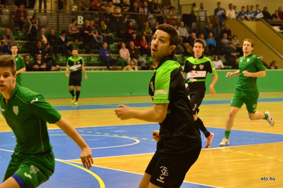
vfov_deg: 13.0
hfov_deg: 19.5
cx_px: 142
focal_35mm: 105
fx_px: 824
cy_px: 94
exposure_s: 1/400
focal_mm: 70
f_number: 4.5
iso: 4000
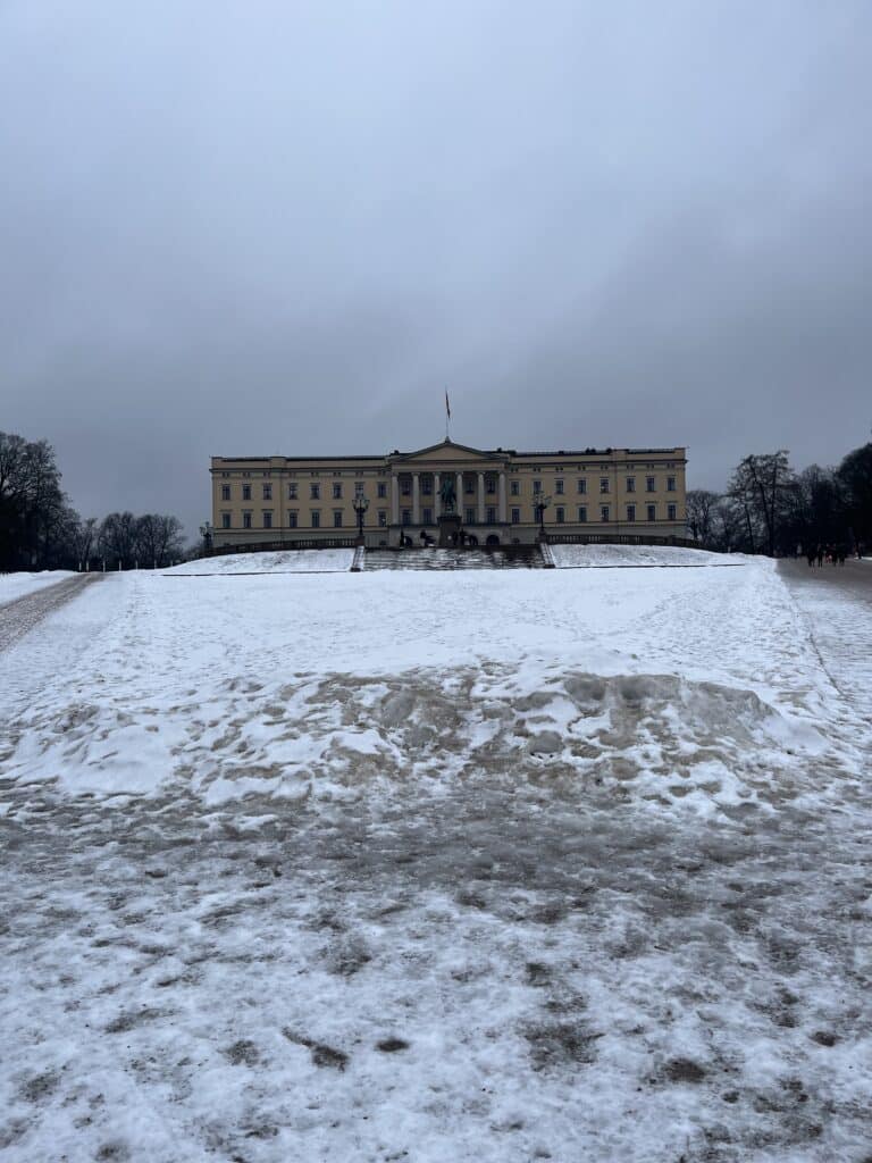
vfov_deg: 67.3
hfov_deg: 53.1
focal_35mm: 26
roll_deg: +1.6
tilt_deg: +3.3
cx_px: 436
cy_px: 582
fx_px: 873
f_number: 1.6
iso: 50
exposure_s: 1/858
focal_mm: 5.1
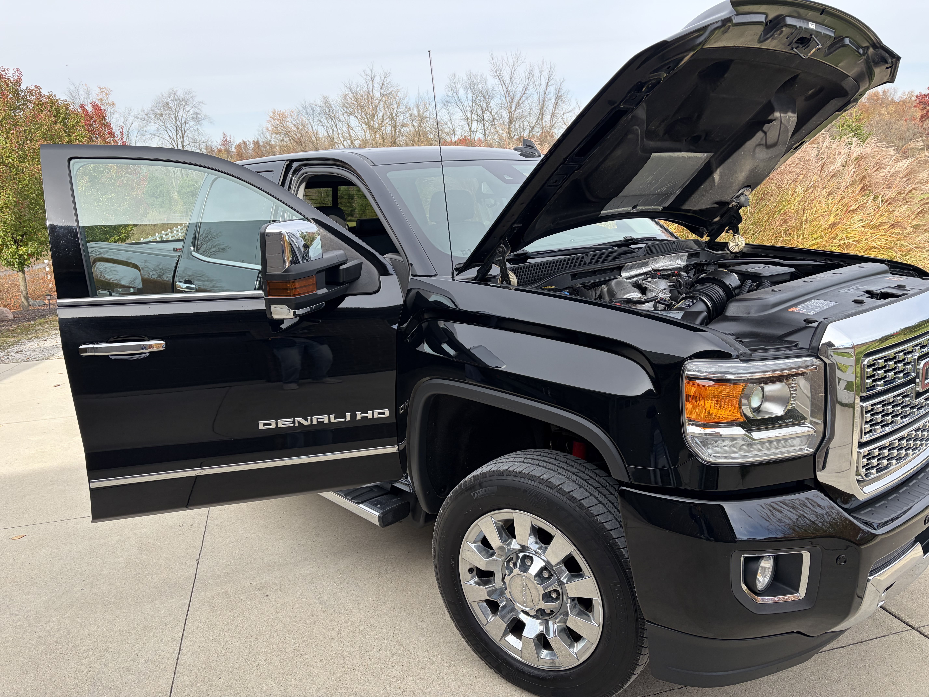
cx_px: 464
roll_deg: +3.9
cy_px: 348
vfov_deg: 53.1
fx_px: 698
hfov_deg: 67.3
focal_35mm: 26
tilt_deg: -12.5
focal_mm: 5.96
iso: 50
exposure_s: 1/933
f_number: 1.6
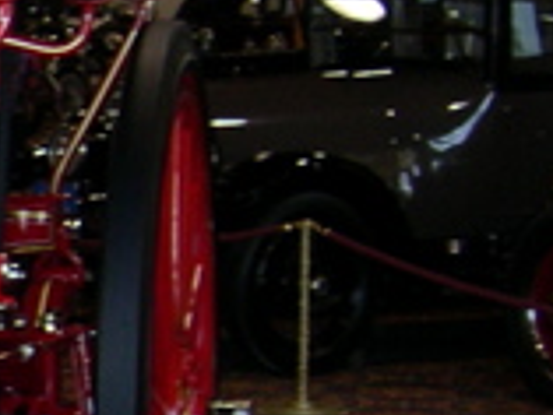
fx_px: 3102
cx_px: -761
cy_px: 373
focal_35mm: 194
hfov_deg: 9.2
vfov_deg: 7.6
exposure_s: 1/31.2
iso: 100
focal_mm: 8
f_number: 2.8
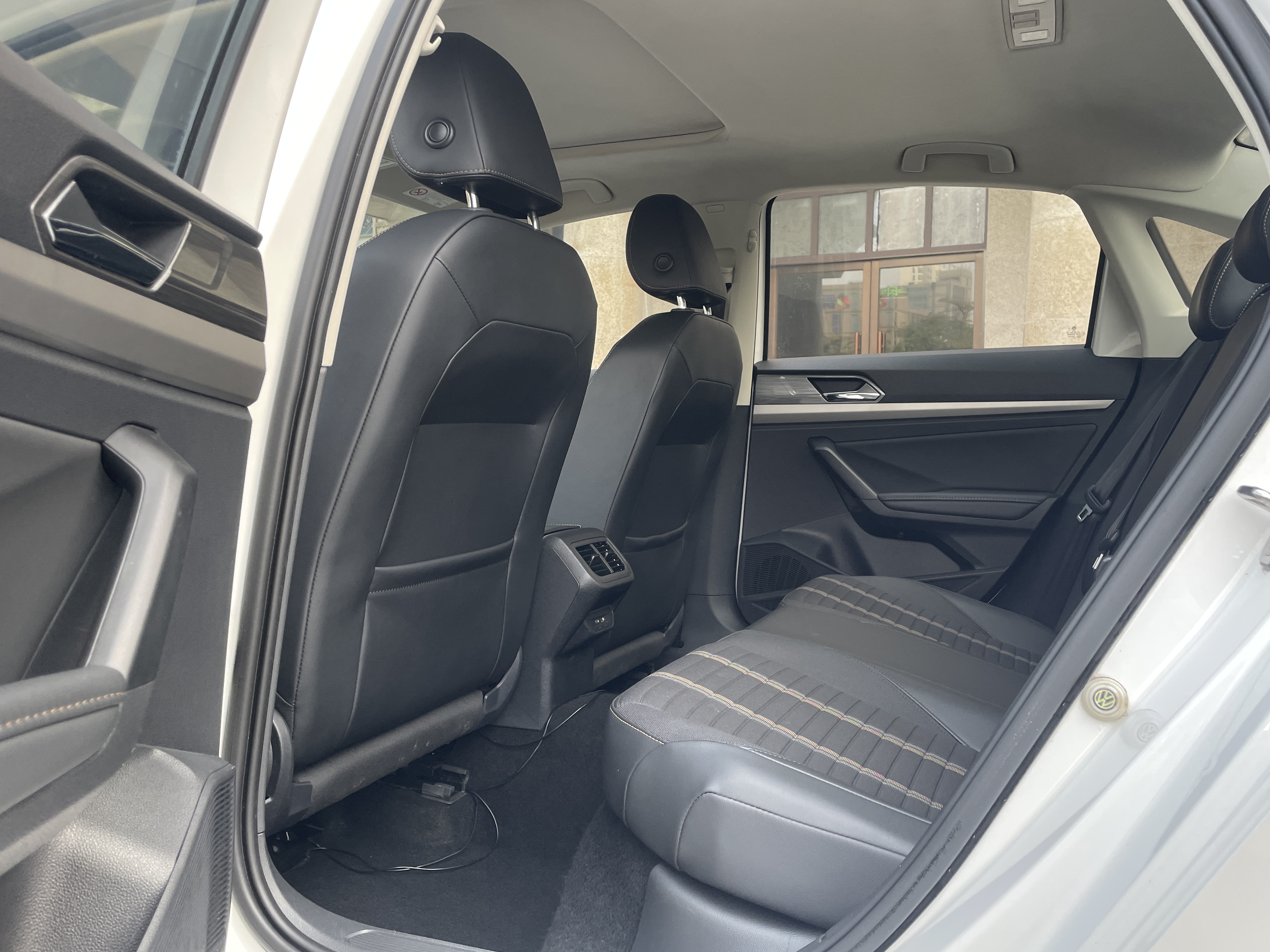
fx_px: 1027
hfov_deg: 63.4
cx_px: 656
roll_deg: -0.2
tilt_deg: +0.5
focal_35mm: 28
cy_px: 443
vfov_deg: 49.7
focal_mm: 4.2
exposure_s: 1/121
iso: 100
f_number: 1.6
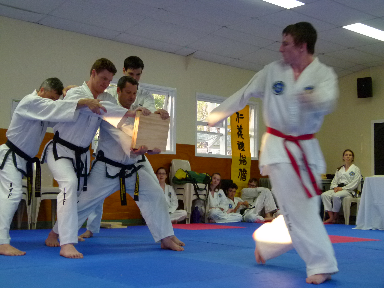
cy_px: 144
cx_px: 192
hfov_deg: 37.5
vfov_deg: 28.6
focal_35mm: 51
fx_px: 566
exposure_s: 1/40
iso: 400
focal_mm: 9.2
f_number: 3.2
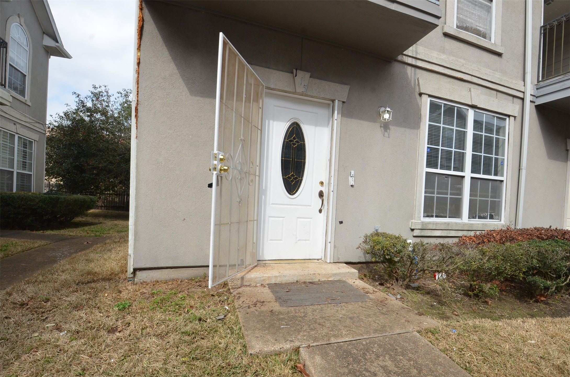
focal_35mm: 16
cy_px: 188
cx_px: 285
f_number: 11
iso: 640
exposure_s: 1/500
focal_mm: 10.5
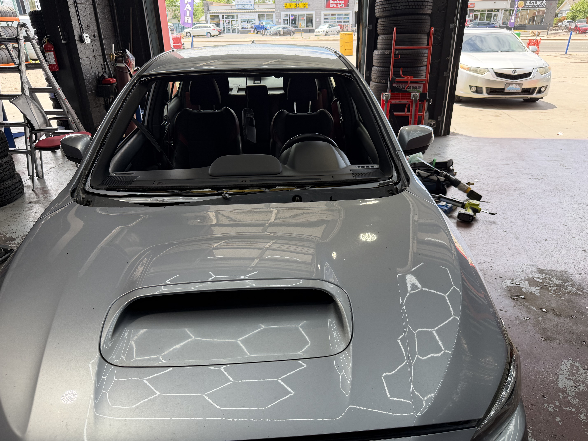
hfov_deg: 71.6
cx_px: 294
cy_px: 220
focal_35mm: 24
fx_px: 408
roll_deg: +1.0
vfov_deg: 56.8
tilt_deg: -25.1
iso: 100
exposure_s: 1/391
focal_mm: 6.76
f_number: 1.78
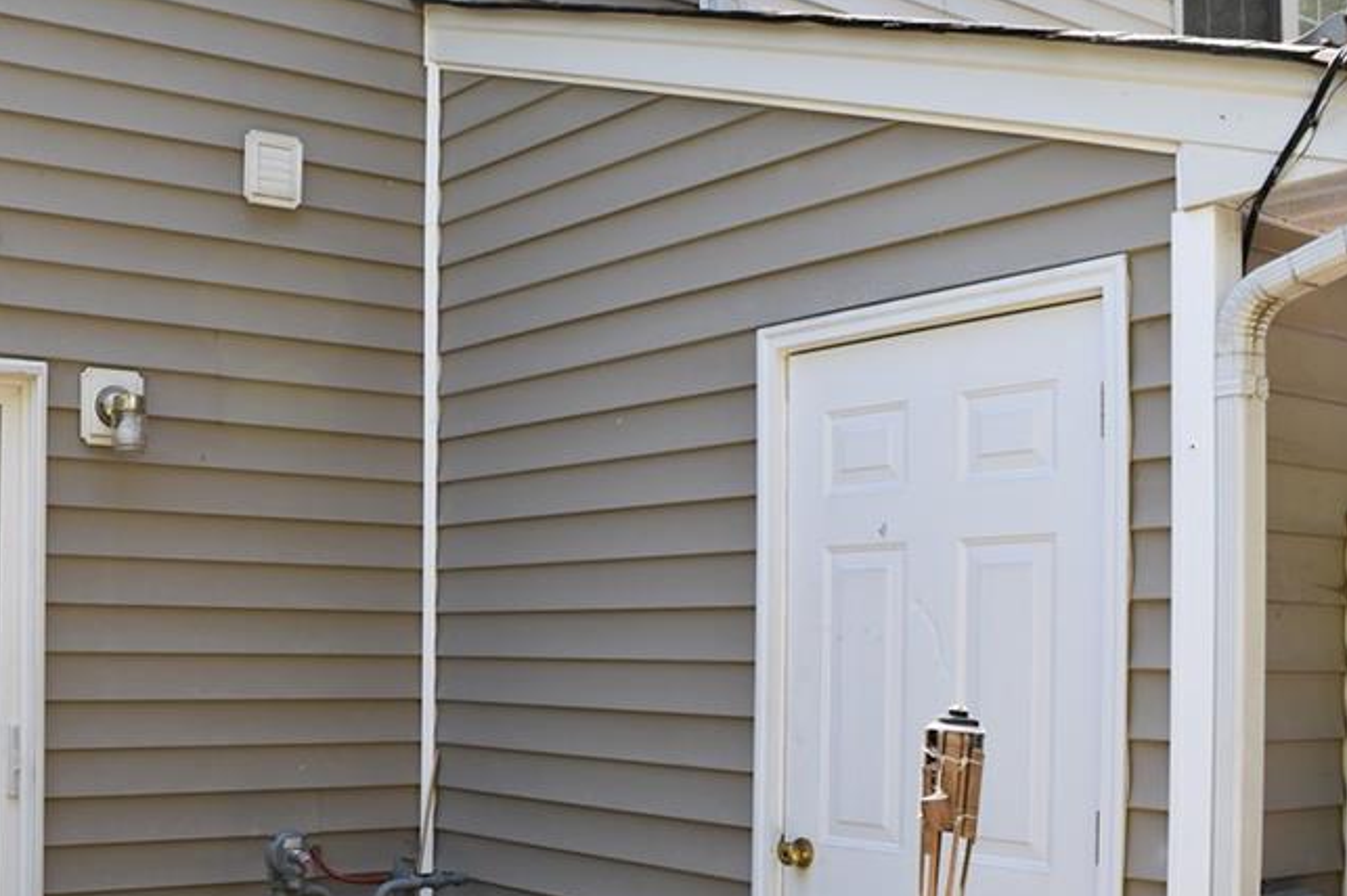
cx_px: 295
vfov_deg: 30.5
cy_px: 693
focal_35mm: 43
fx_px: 1608
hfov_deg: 43.6
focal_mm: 18
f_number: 7.1
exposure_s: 1/200
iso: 400
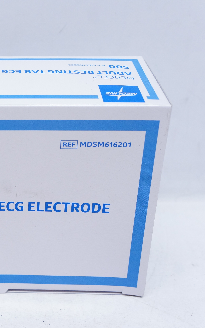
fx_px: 662
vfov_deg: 27.9
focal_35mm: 74
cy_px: 165
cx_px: -25
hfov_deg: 17.0
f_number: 6.3
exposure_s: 1/50
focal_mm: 32
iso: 800
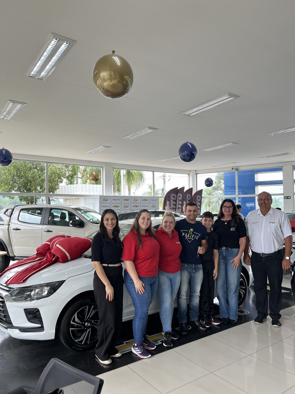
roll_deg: +0.6
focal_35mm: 26
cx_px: 148
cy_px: 197
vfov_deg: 67.3
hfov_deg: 53.1
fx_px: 295
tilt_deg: +2.7
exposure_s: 1/180
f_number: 1.5
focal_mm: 5.7
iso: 40
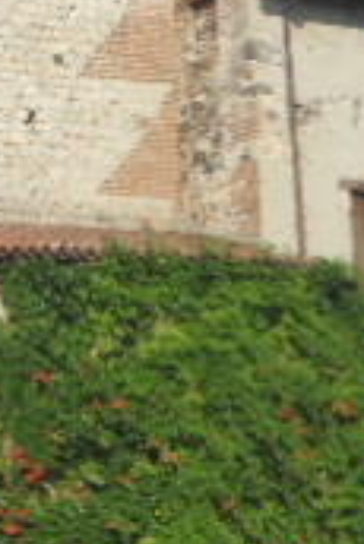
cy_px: 180
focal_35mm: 143
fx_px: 2164
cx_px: -250
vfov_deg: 14.3
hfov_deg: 9.2
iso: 80
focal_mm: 6.7
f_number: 9.2
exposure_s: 1/160
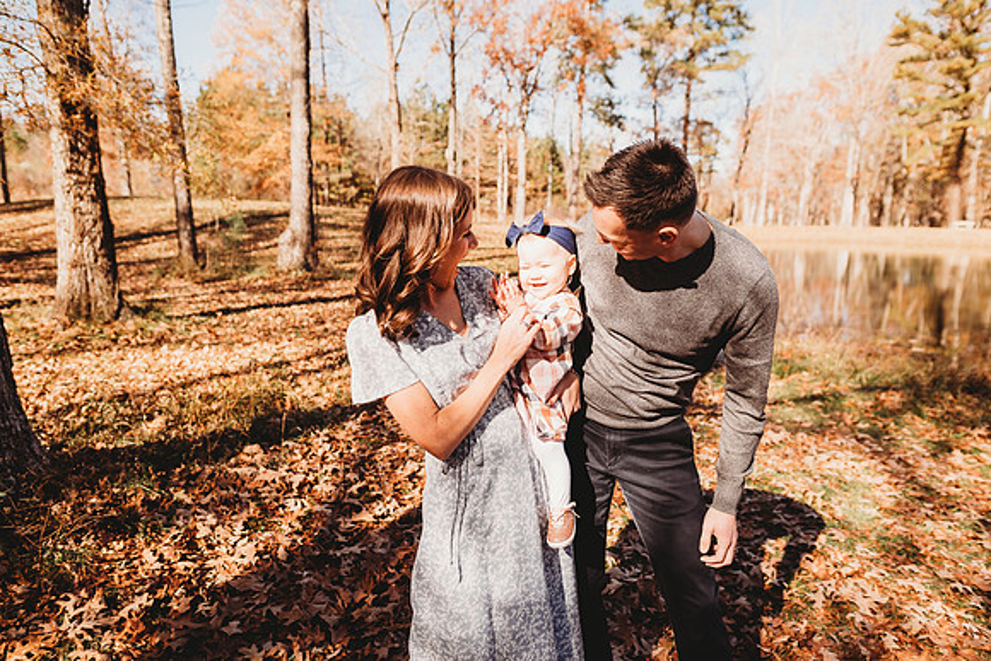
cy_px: 330
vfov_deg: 53.2
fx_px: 661
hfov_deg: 73.7
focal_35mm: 24
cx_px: 496
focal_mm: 24
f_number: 2.8
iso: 100
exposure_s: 1/800
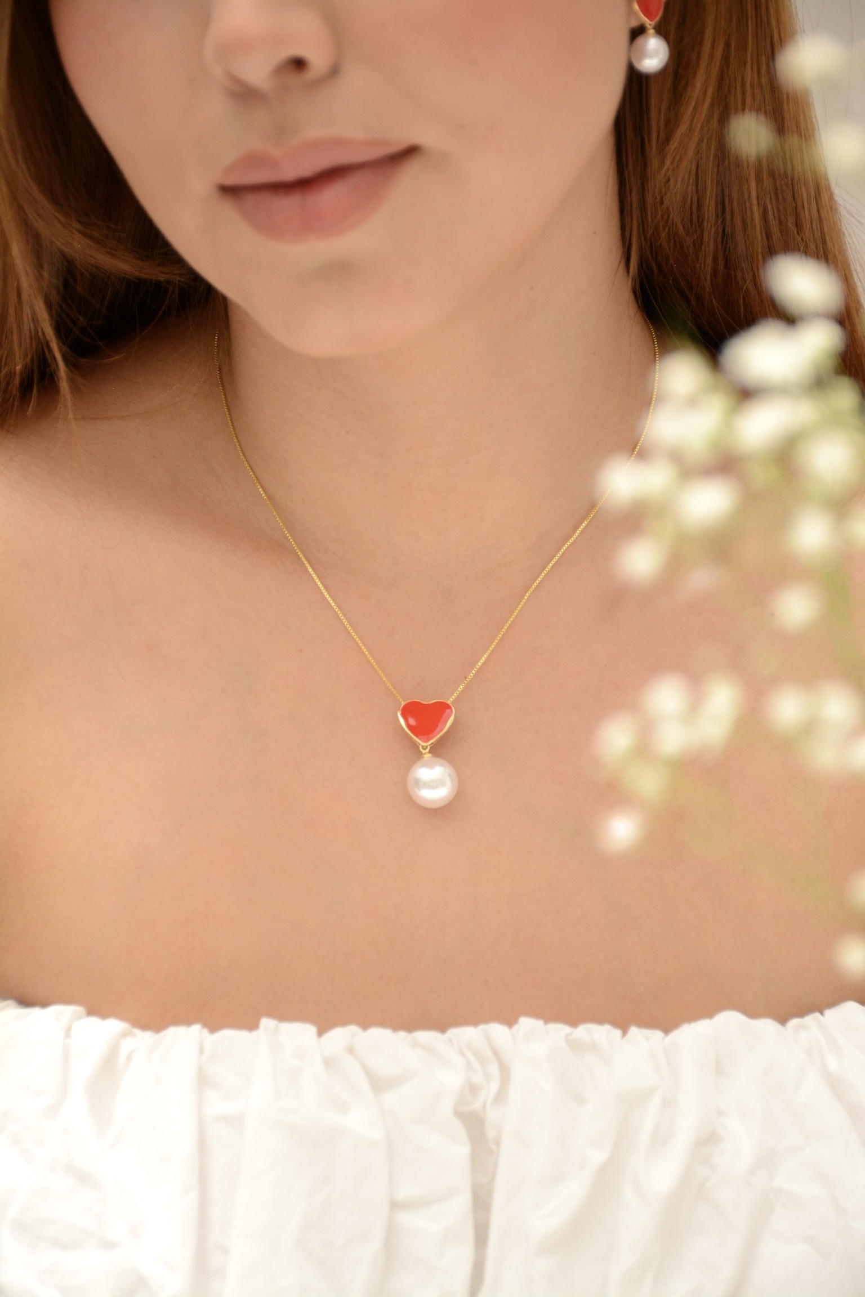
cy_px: 648
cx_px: 432
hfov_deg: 11.4
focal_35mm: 120
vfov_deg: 17.1
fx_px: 4325
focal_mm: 80
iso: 500
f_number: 5.6
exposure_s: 1/500
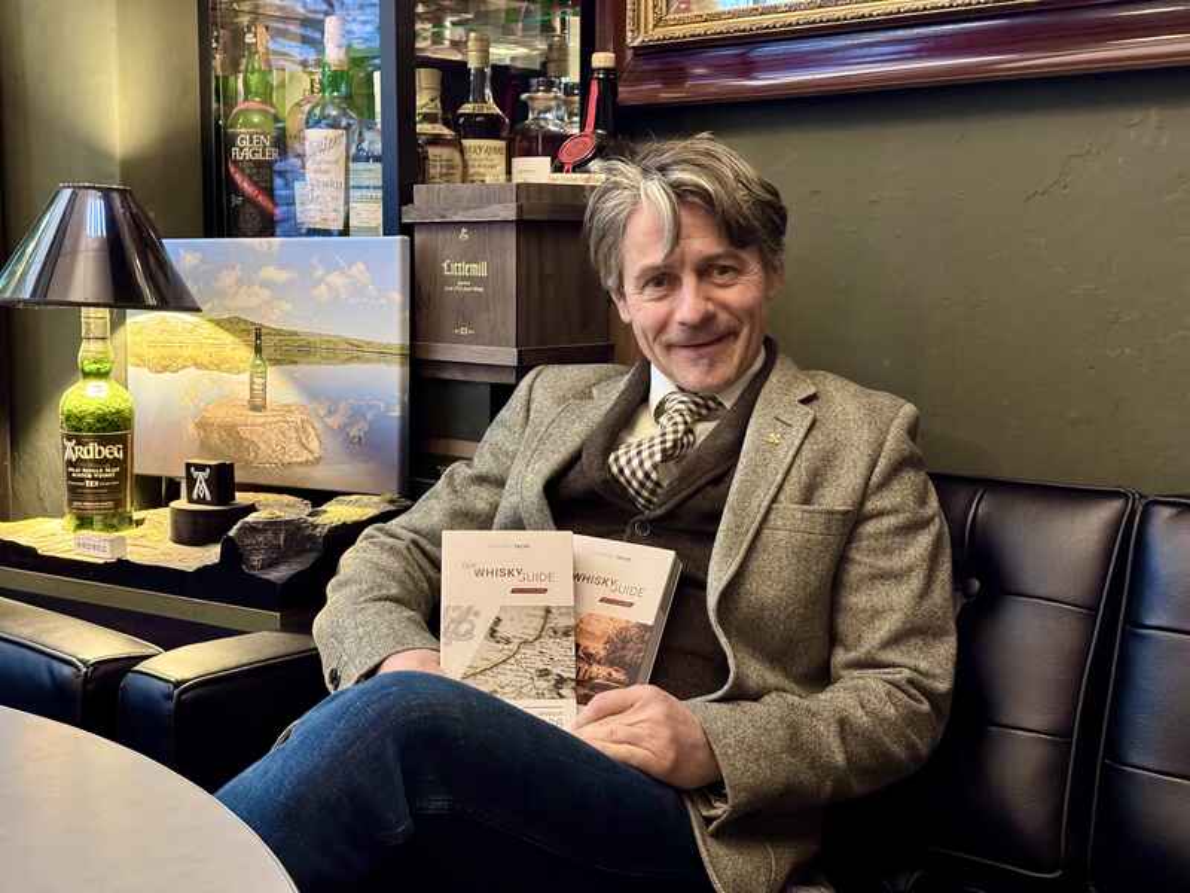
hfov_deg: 39.7
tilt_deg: -6.4
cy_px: 446
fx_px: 1650
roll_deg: -0.1
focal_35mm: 48
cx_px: 595
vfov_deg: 30.3
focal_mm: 6.76
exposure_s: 1/25
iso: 500
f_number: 1.78
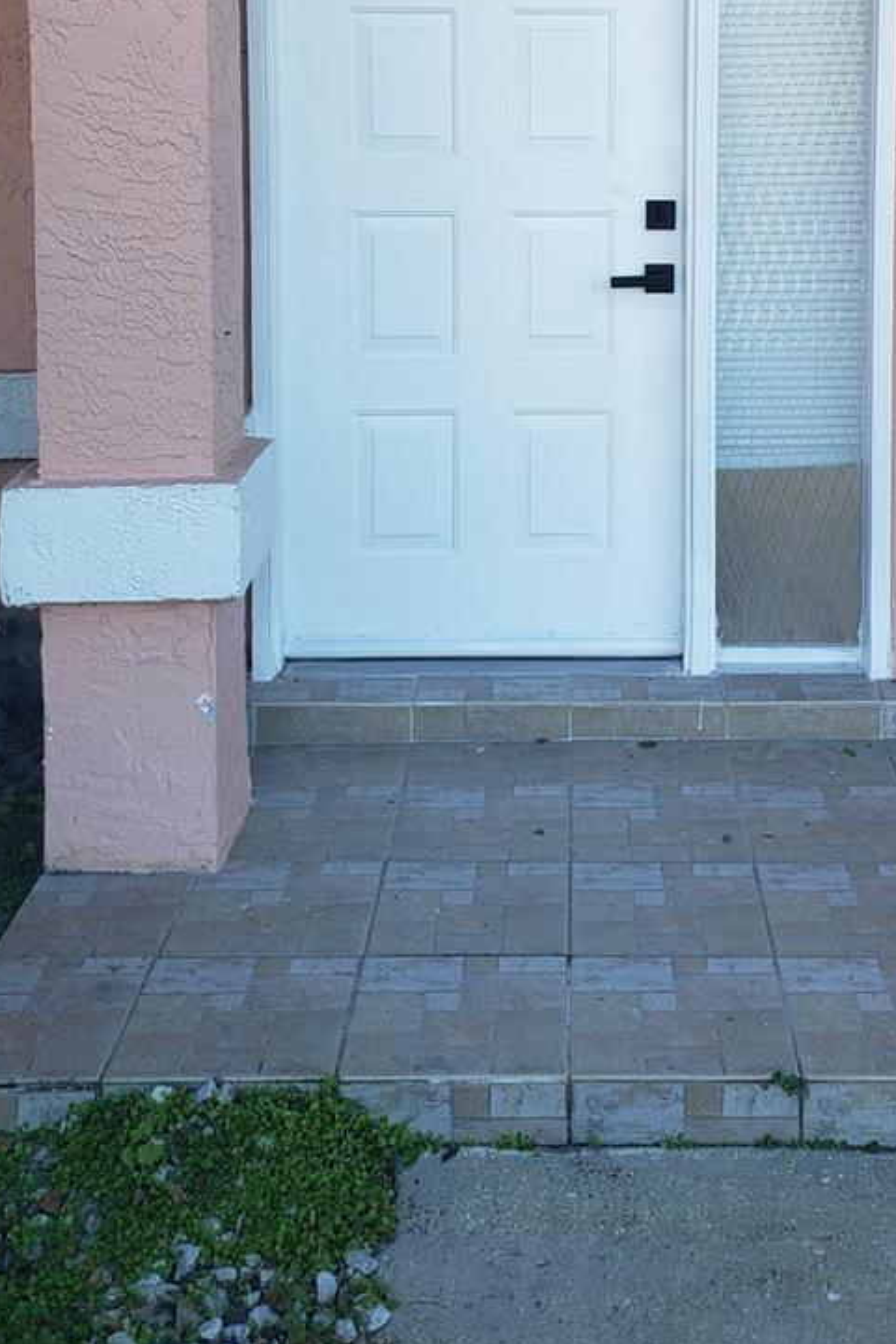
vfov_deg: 41.9
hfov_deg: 29.8
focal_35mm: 45
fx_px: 1679
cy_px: 295
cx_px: 548
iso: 50
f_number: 2.4
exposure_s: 1/184
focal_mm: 4.3
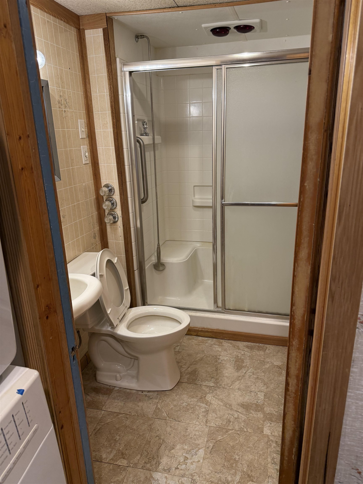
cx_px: 182
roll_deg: +0.1
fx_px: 336
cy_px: 242
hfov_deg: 56.8
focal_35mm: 24
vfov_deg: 71.6
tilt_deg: -14.9
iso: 160
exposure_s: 1/60
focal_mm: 6.76
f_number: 1.78
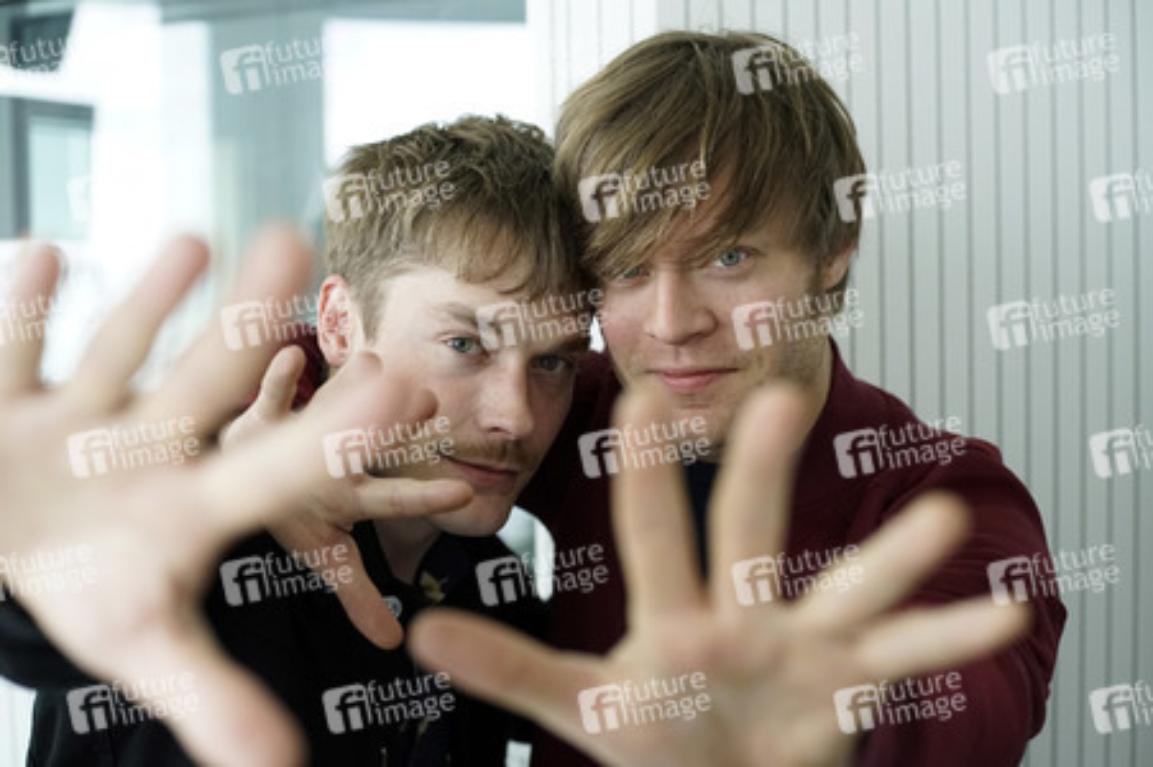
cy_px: 384
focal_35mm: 50
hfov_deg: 39.6
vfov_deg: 27.0
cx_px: 576
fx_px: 1600
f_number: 3.5
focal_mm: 50
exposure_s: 1/250
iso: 3200
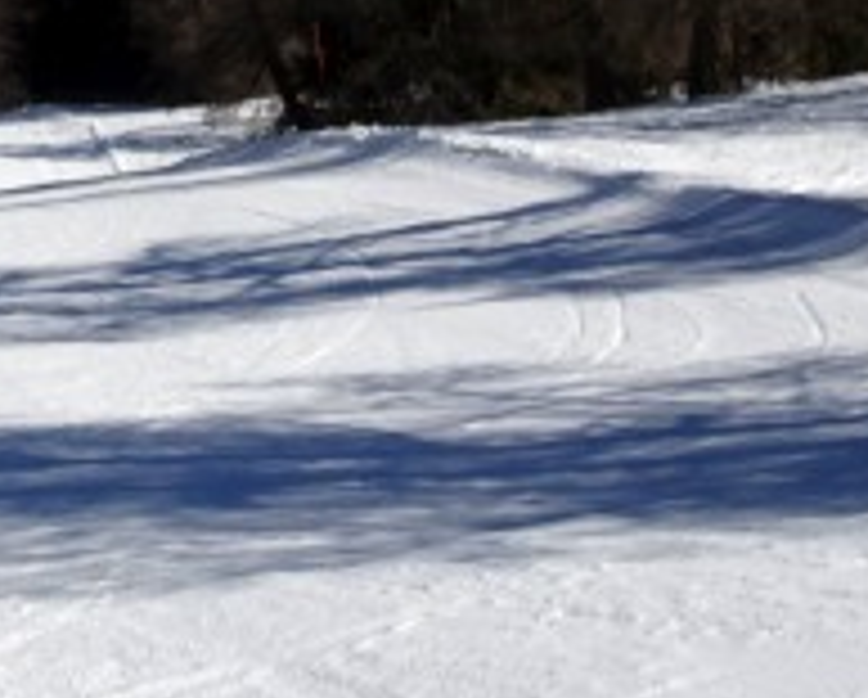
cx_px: -333
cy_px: 5
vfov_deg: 15.6
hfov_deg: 18.1
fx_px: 2496
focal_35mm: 97
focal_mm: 4.1
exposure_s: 1/2000
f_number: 3.5
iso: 80
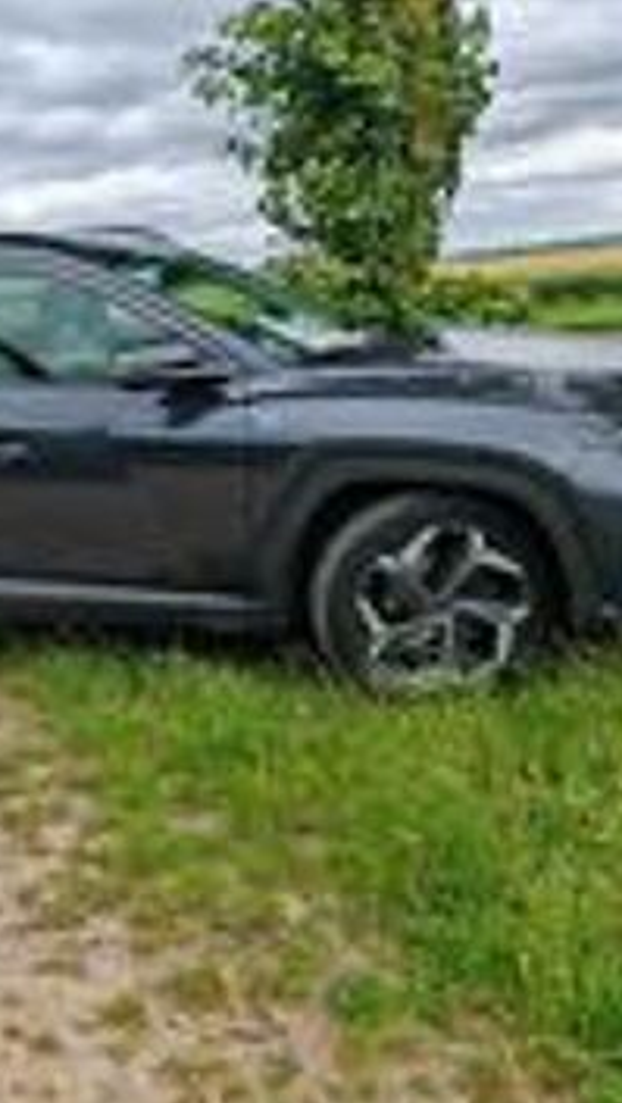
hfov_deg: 28.7
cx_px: 78
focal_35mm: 40
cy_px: 556
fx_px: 1171
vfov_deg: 50.5
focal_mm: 7.62
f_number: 1.6
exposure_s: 1/2800
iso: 50
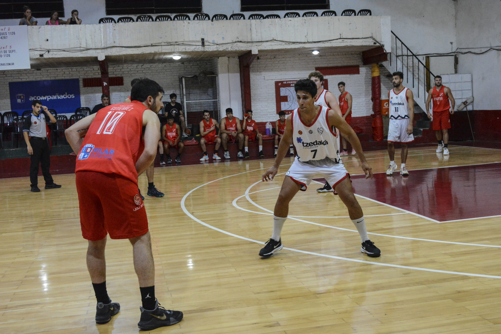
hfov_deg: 42.3
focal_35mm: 46
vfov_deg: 28.9
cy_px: 167
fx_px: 647
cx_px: 250
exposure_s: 1/160
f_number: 5.6
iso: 5000
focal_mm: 31
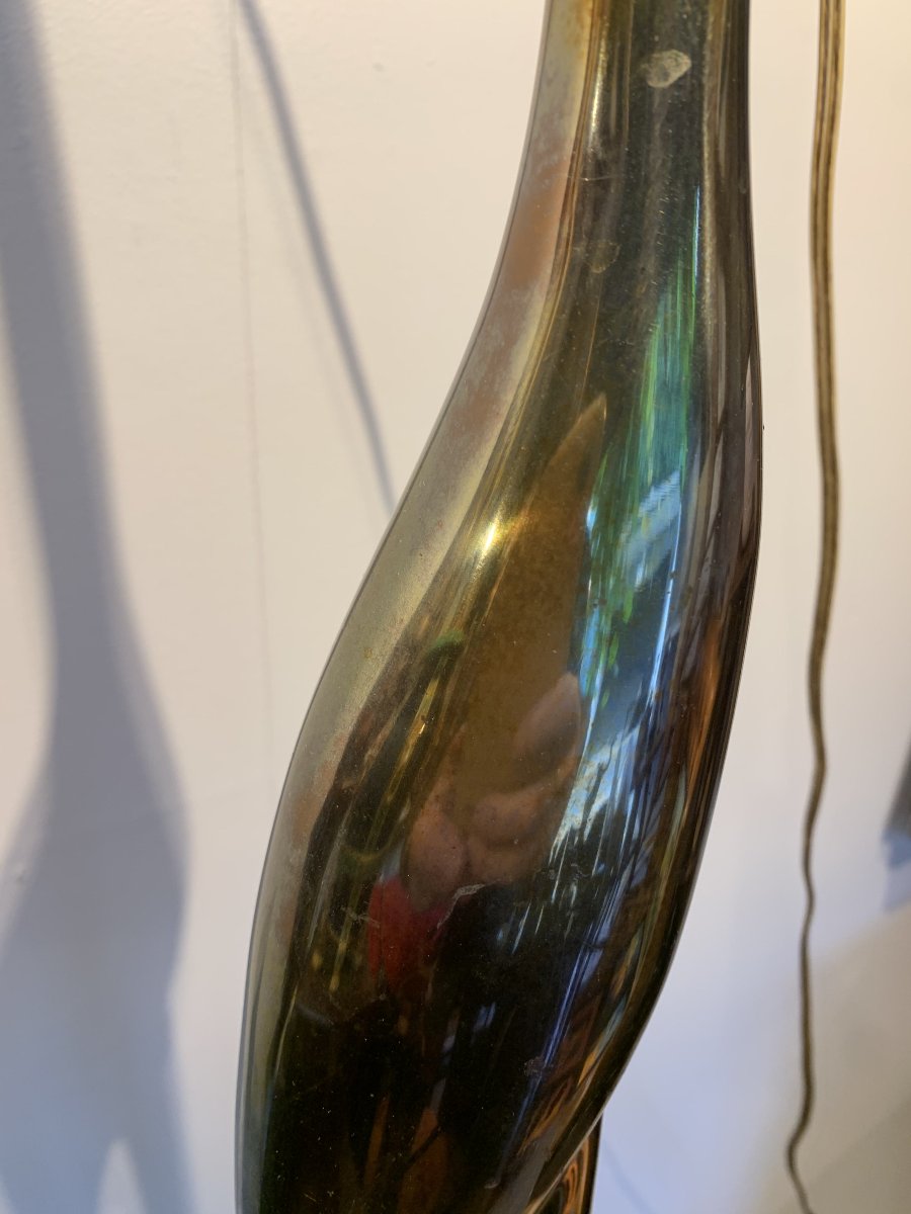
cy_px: 607
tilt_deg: -24.0
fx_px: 912
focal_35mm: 26
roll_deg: -3.1
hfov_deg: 53.1
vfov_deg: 67.3
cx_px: 456
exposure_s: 1/100
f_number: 1.8
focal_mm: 4.25
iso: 64
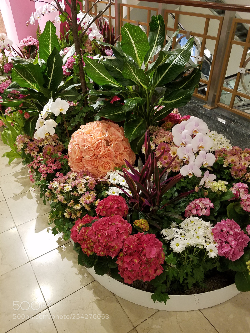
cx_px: 125
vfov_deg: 67.3
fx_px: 250
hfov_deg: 53.1
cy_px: 166
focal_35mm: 26
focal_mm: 4.2
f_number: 1.7
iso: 125
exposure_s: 1/30
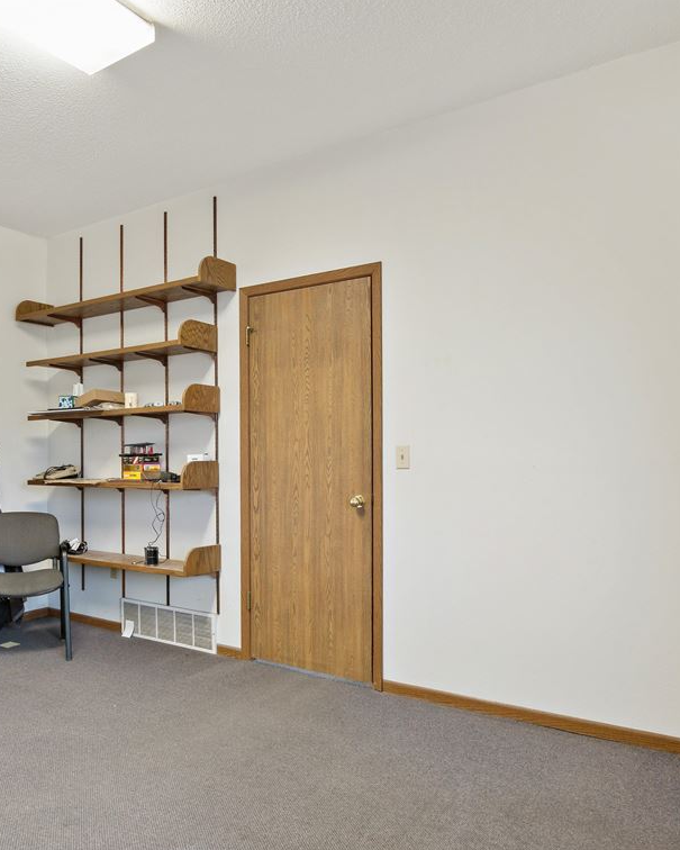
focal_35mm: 27
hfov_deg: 52.6
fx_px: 679
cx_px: 254
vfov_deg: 64.0
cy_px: 459
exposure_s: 1/6
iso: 400
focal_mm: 17
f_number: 8
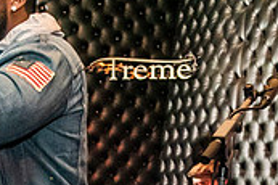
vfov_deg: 14.6
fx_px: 702
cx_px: 127
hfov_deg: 22.4
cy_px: 208
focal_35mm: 91
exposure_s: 1/200
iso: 6400
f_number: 4
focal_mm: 24
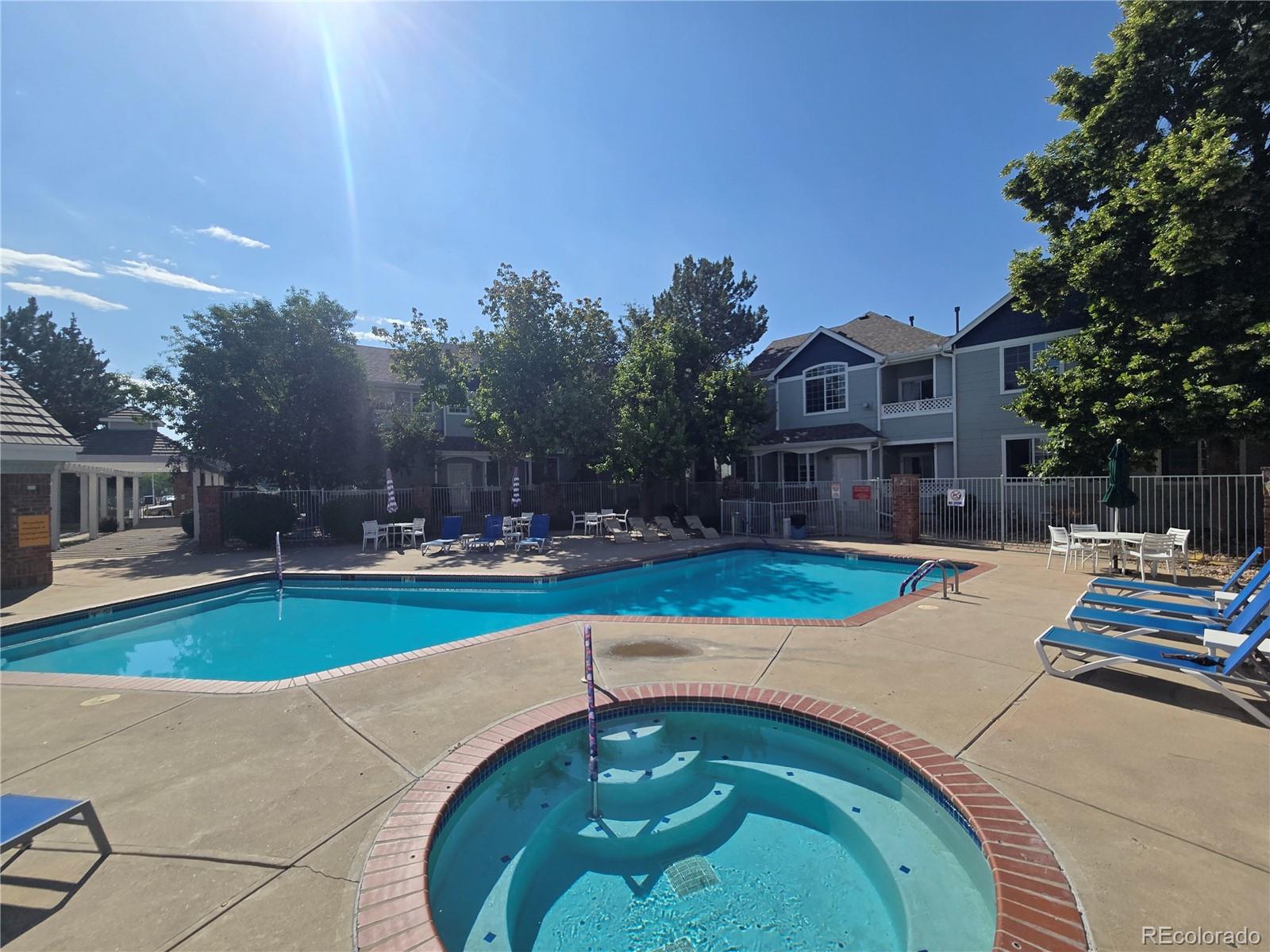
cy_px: 476
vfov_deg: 89.9
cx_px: 635
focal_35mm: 13
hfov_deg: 106.2
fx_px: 477
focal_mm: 2.2
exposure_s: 1/4899
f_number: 2.2
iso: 50
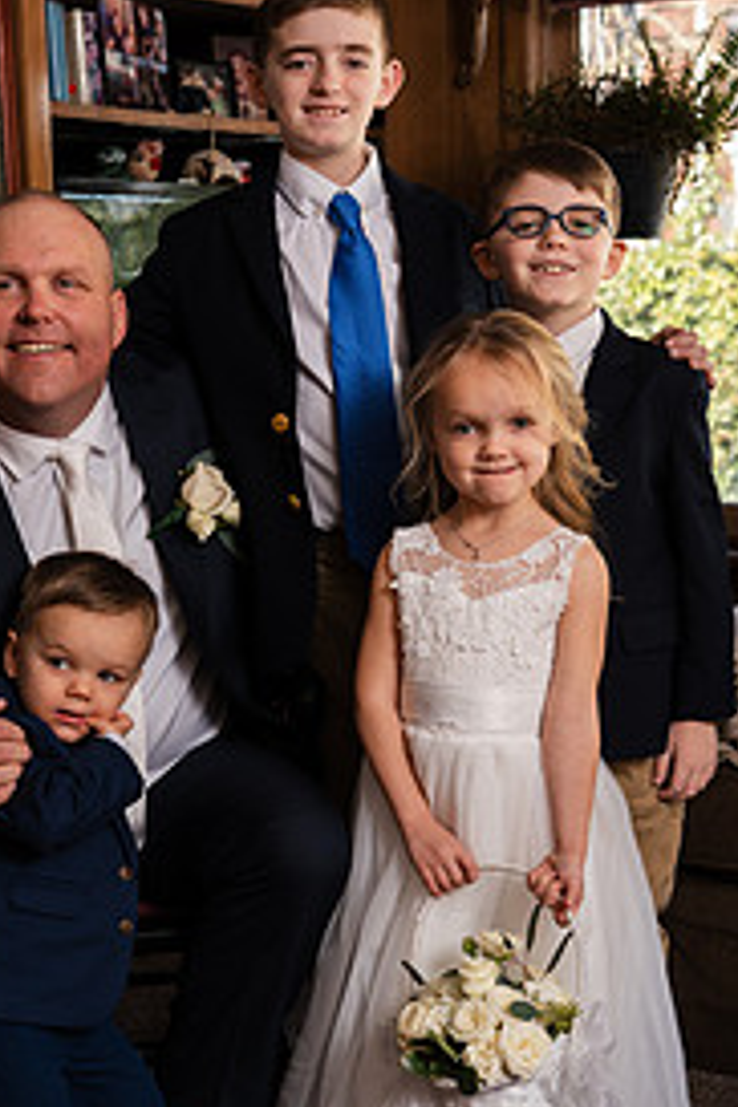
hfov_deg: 22.2
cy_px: 608
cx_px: 260
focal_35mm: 61
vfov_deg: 32.9
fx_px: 1876
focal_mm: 37
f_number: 4
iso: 320
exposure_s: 1/200
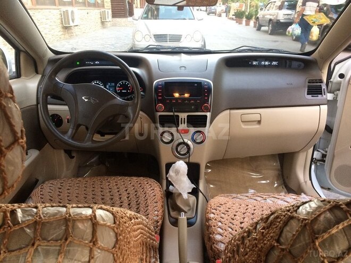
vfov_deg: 48.2
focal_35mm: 29
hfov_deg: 61.7
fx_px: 294
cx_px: 176
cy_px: 132
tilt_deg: -23.2
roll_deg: +0.5
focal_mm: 4.15
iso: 200
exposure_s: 1/33
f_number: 2.2
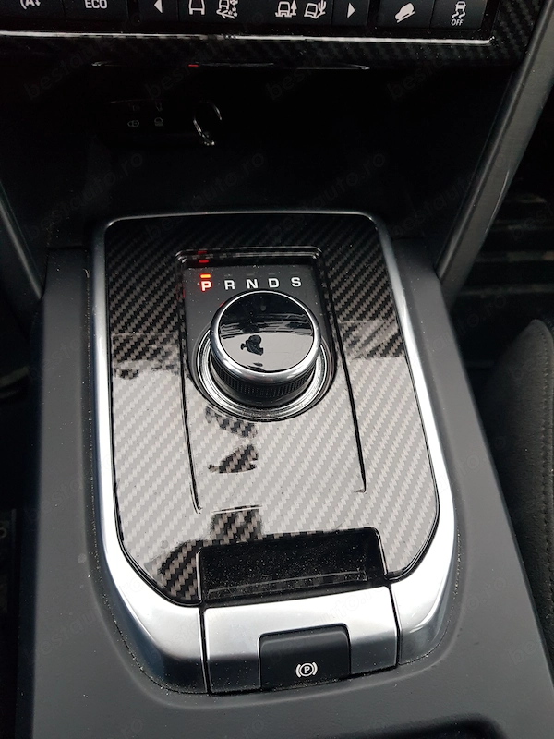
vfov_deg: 67.3
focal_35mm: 26
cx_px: 277
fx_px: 555
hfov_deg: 53.1
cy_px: 370
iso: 200
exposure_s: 1/33
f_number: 1.7
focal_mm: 4.3
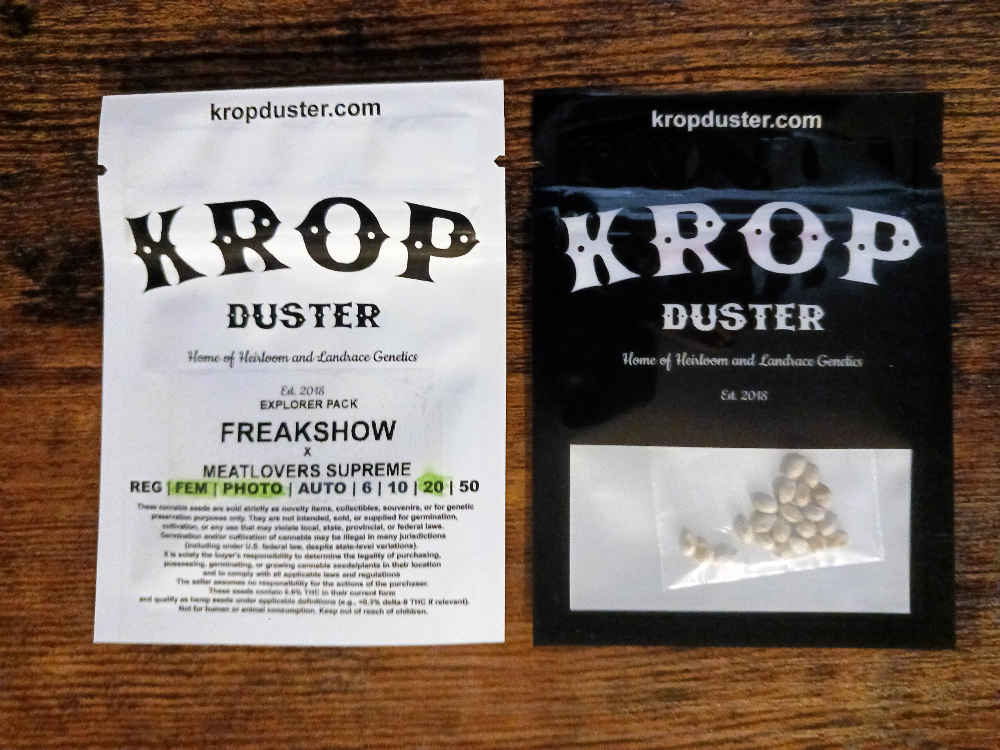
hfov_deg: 65.3
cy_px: 375
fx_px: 780
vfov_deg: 51.4
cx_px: 500
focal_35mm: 27
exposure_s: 1/16.7
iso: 1600
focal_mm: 4
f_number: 1.8
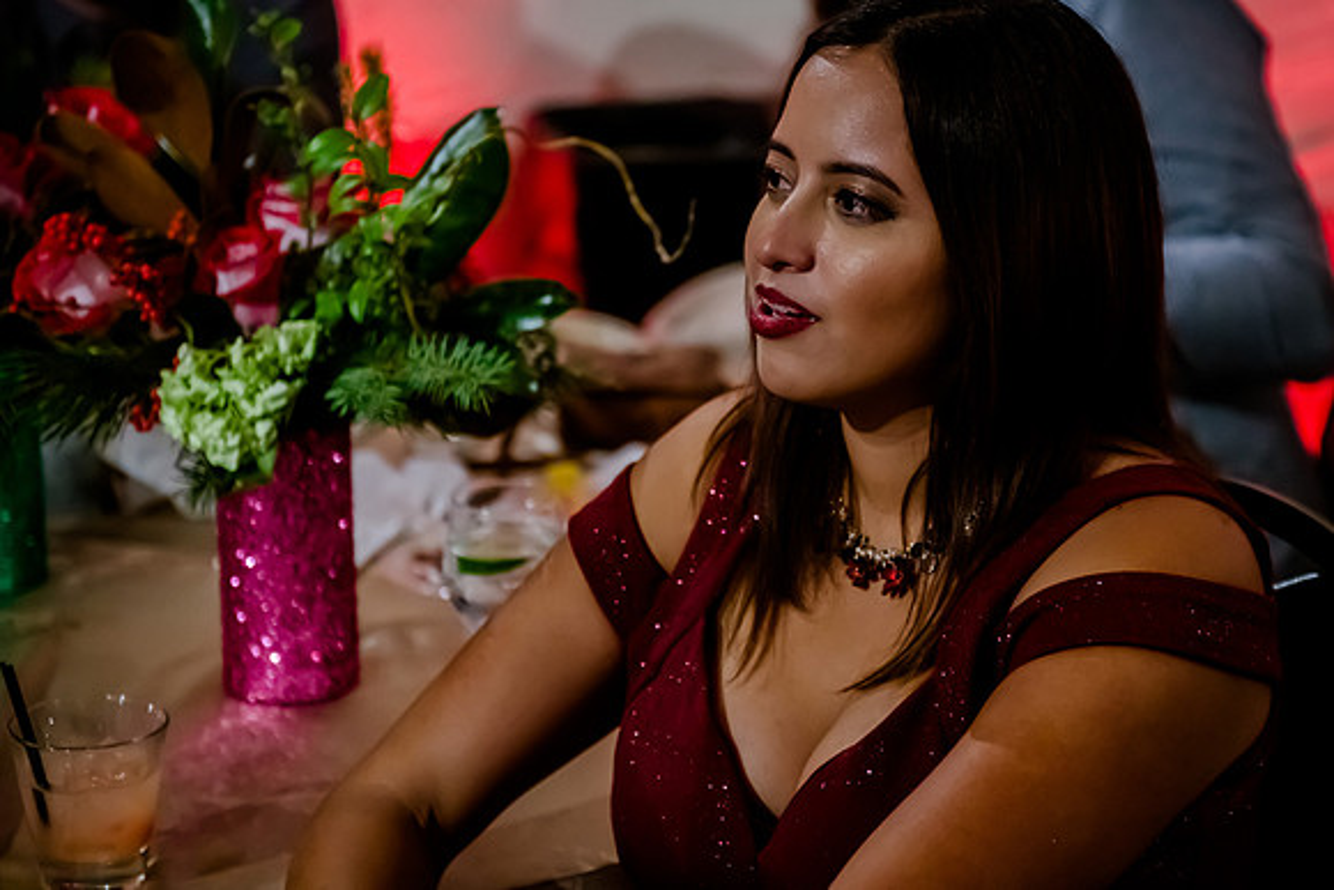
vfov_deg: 15.4
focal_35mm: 89
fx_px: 3295
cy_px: 383
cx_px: 811
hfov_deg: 22.8
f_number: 2.8
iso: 4000
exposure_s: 1/160
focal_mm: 70
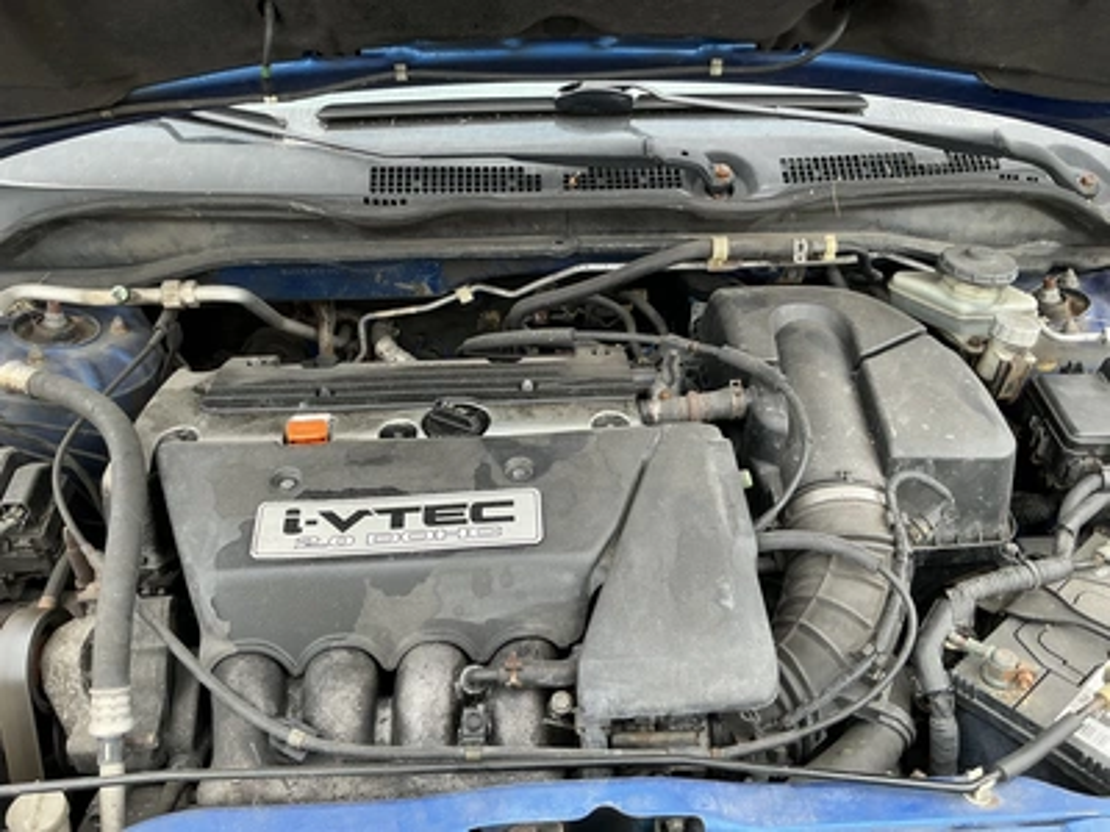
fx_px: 898
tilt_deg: -37.8
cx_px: 555
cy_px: 416
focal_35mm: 28
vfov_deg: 49.7
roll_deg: -0.4
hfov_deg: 63.4
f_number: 1.8
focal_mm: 3
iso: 16
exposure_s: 1/123
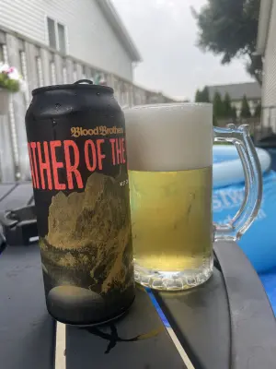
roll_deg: +2.2
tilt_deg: -10.8
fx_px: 276
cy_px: 184
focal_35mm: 26
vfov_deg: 67.3
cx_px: 138
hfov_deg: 53.1
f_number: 1.6
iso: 32
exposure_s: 1/160
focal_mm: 4.2
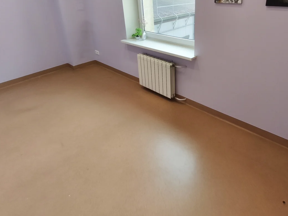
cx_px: 186
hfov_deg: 72.2
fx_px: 191
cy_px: 62
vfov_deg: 56.8
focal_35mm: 23
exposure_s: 1/100
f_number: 2.2
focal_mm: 1.91
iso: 64
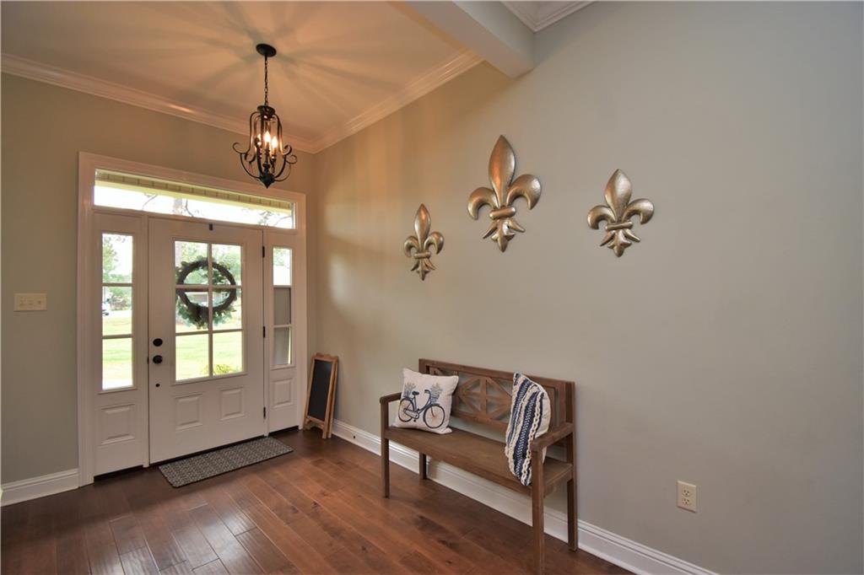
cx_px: 432
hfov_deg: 100.4
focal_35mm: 15
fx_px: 360
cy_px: 288
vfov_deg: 77.3
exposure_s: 1/125
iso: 500
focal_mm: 10
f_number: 5.6
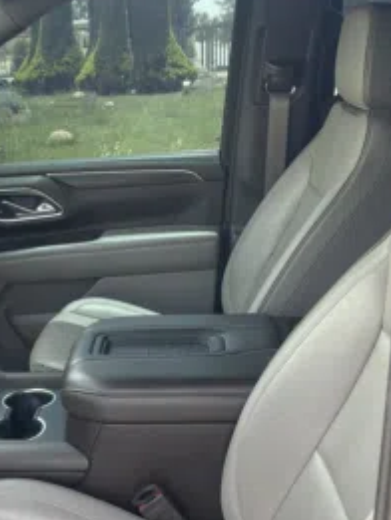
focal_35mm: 53
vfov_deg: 36.1
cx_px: 86
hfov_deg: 27.1
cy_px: 298
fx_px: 798
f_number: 1.6
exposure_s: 1/121
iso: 40
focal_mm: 4.2
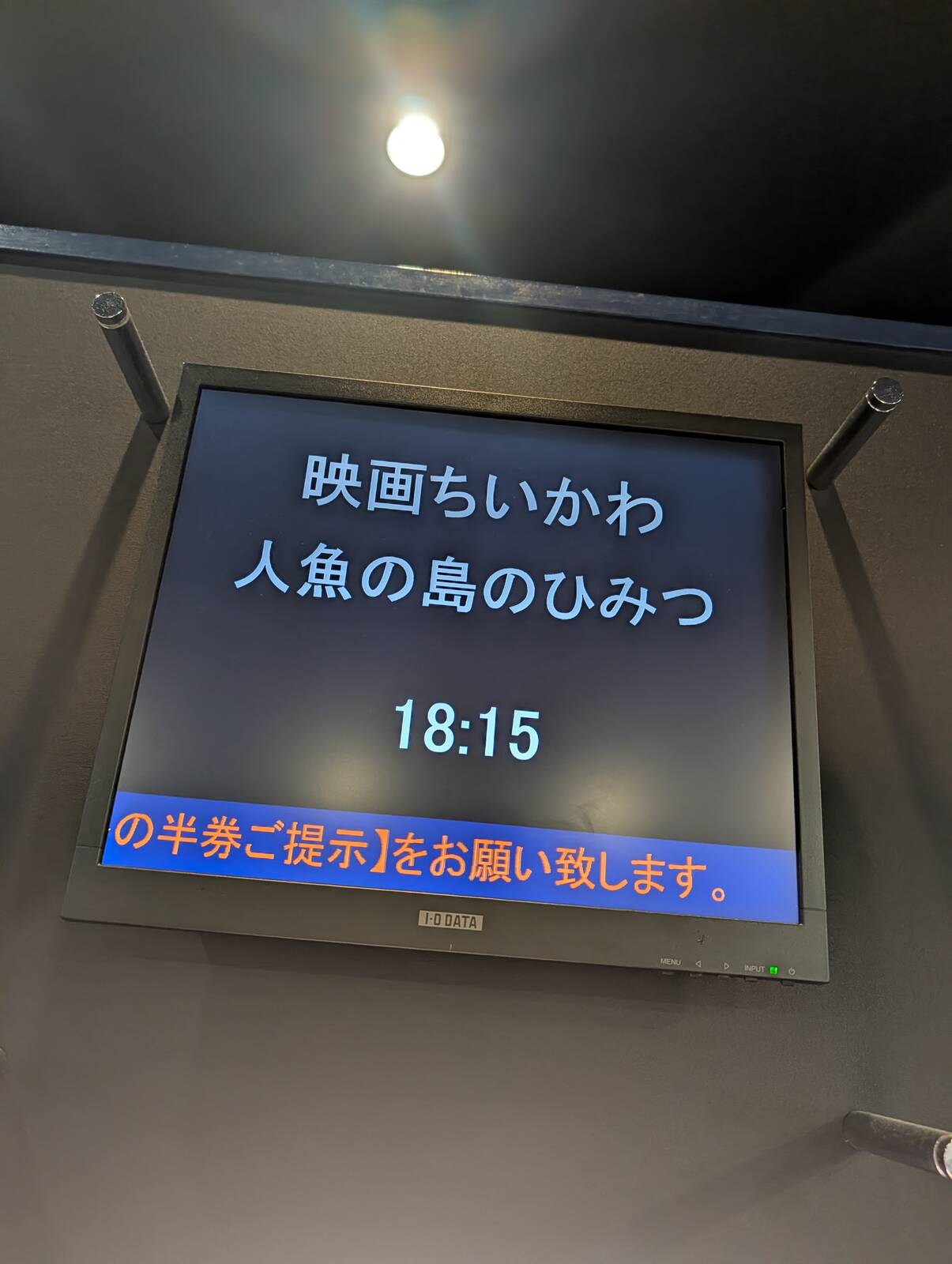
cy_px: 632
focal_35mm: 24
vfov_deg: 71.5
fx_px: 878
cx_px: 476
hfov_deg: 56.9
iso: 500
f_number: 1.68
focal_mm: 6.9
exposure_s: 1/96.1
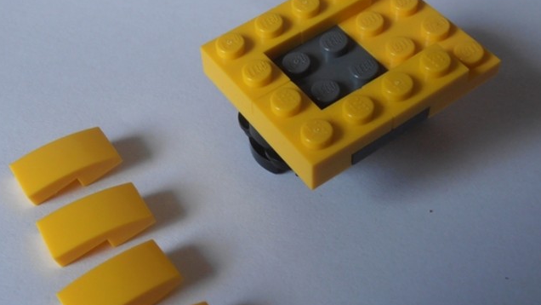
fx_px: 818
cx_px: 228
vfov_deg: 21.1
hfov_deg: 36.5
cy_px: 142
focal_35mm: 57
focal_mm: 6.61
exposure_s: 1/40
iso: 100
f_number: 3.9
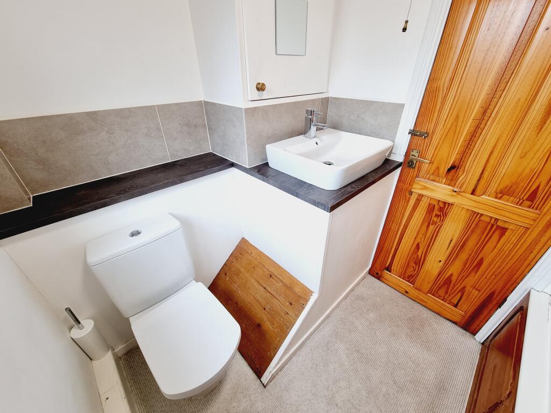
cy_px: 206
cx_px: 276
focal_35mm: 13
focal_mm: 2.2
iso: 80
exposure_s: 1/50
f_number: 2.2
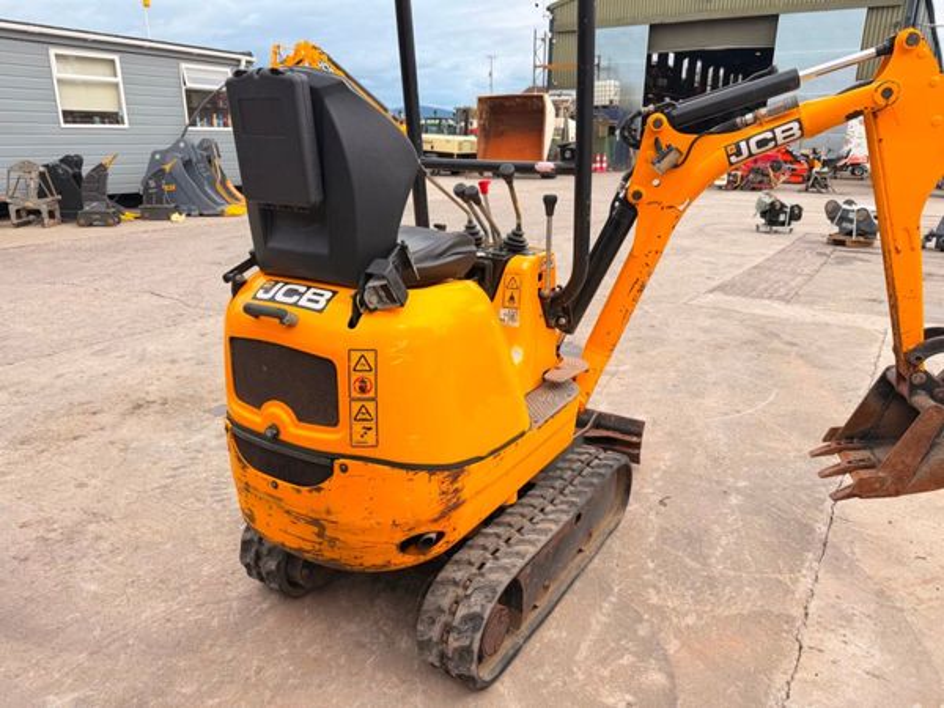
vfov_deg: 56.8
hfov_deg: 71.6
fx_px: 654
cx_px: 472
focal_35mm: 24
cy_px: 354
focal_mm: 6.76
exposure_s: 1/1292
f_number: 1.78
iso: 80
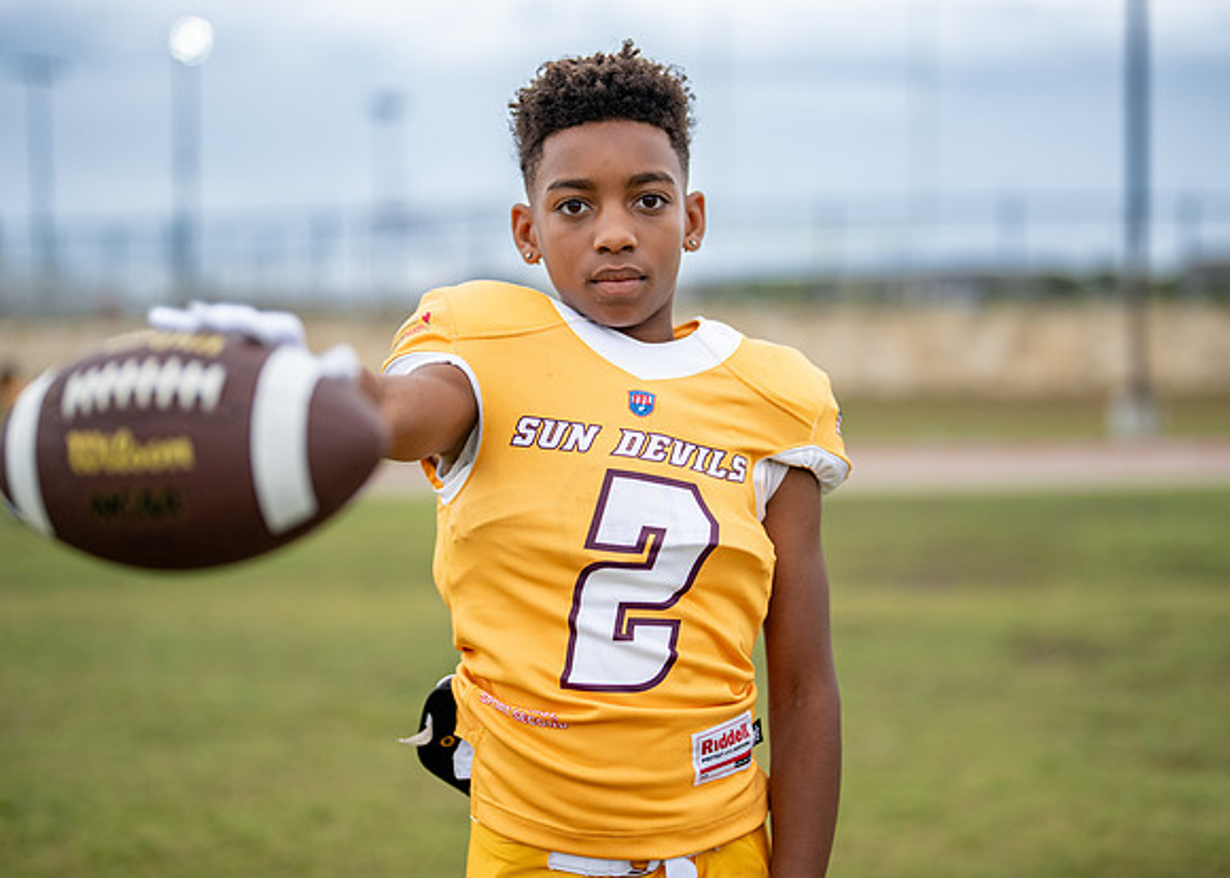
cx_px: 650
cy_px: 427
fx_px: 2099
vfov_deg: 23.6
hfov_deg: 32.6
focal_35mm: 60
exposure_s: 1/2000
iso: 320
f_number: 1.2
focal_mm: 50
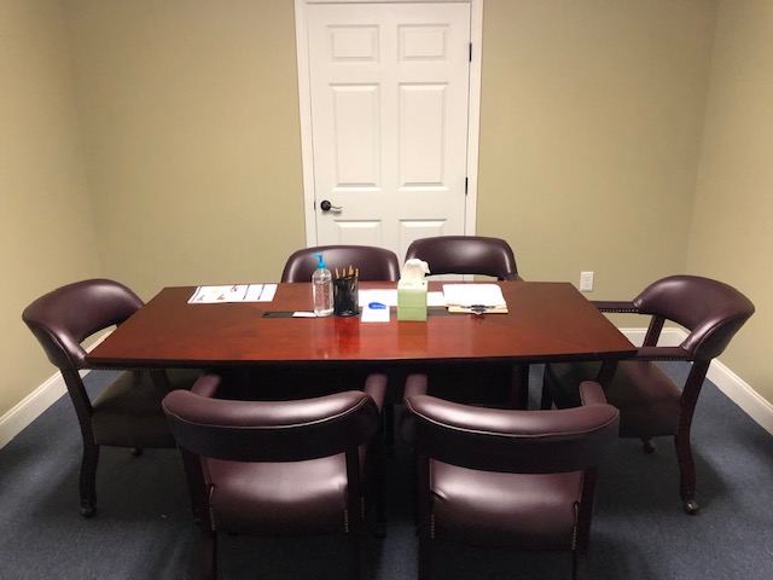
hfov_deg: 63.4
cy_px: 290
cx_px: 386
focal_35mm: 28
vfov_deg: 49.7
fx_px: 625
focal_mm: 3.99
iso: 100
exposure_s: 1/15
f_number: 1.8
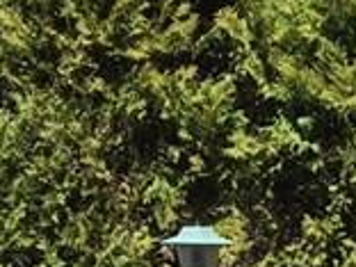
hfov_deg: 8.7
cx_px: 1041
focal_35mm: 190
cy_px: 529
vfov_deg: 7.5
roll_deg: +0.0
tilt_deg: -8.0
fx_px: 1954
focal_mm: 4.15
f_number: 2.2
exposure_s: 1/1163
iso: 32
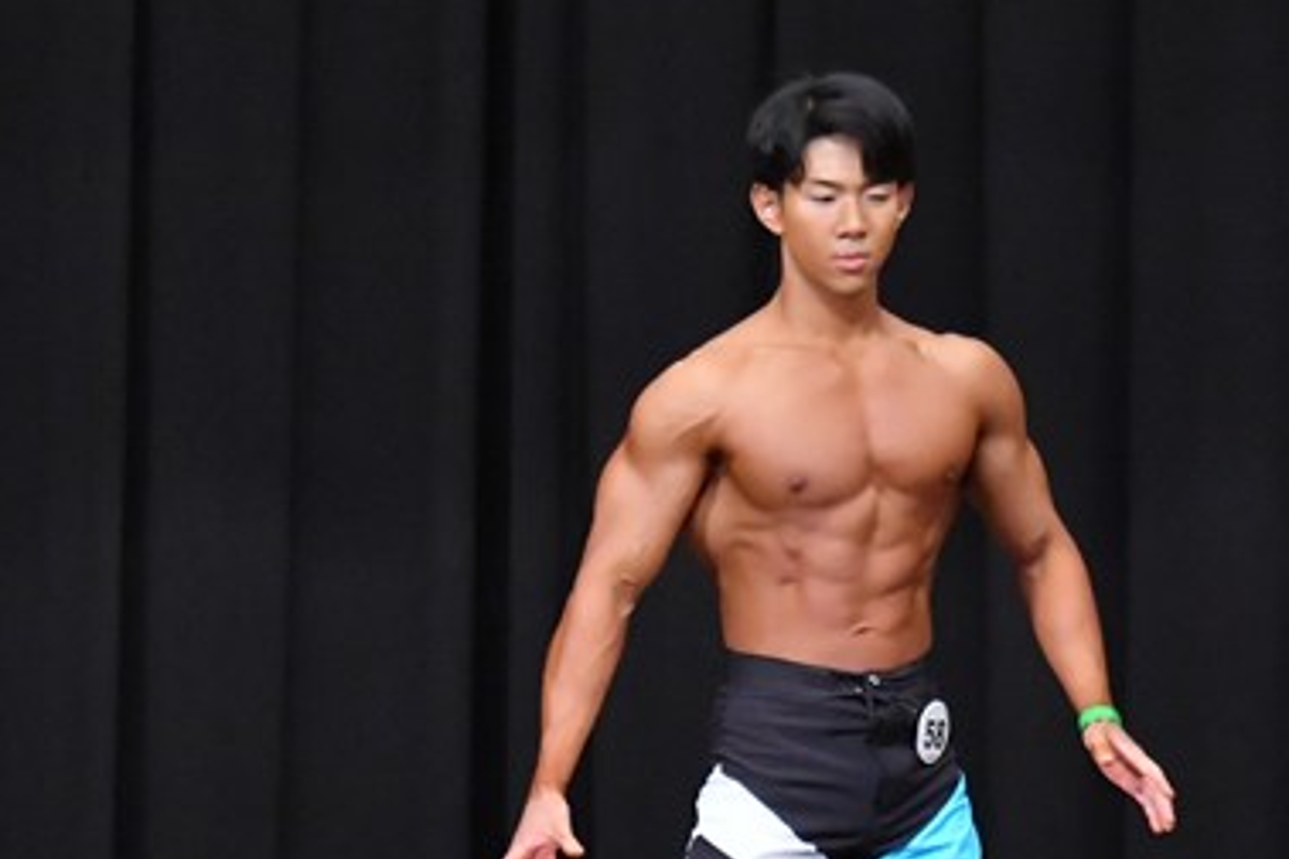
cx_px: 656
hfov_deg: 5.0
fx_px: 14822
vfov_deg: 3.3
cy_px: 811
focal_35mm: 414
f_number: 5.6
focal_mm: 135
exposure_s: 1/400
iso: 8000
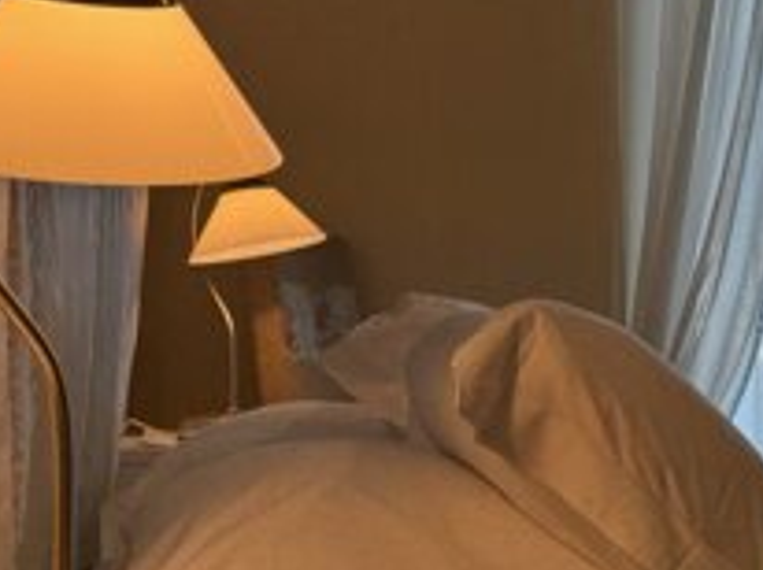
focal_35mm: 106
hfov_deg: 18.5
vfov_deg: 13.9
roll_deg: +0.2
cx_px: 517
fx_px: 2334
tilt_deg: +1.0
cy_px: 228
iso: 64
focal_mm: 6.76
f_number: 1.78
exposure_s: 1/264
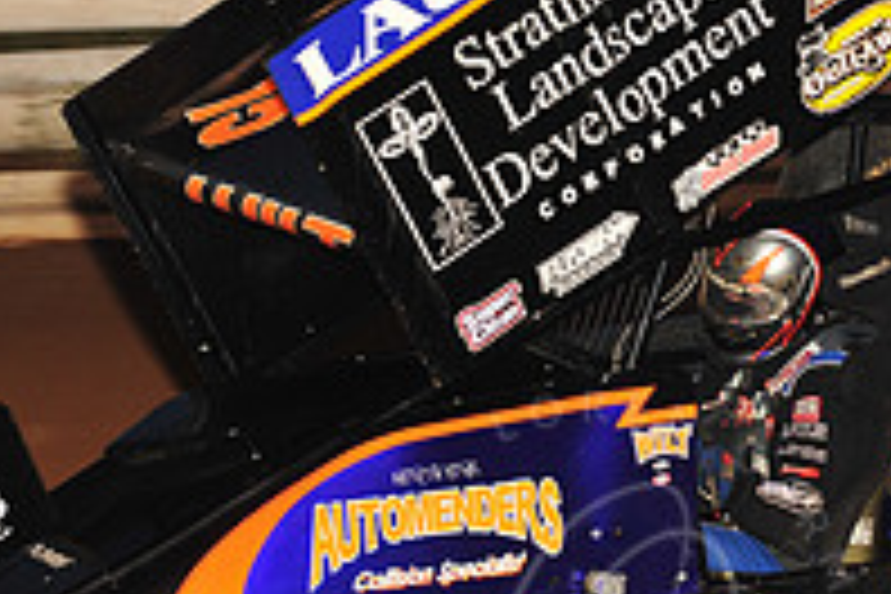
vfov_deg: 3.5
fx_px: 9775
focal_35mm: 395
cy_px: 248
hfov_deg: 5.2
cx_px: 594
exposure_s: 1/320
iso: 800
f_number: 6.3
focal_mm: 135
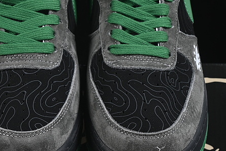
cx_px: 83
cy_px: 70
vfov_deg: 7.6
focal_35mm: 182
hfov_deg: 11.3
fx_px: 1143
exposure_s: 1/60
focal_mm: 50
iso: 160
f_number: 6.3
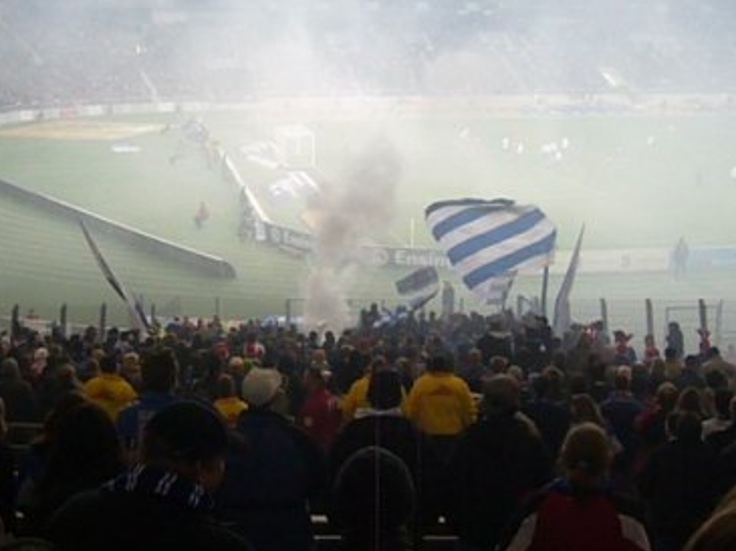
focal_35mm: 48
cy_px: 273
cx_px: 313
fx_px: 1020
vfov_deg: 30.2
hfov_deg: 39.6
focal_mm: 5.8
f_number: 5.6
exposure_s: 1/100
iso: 80
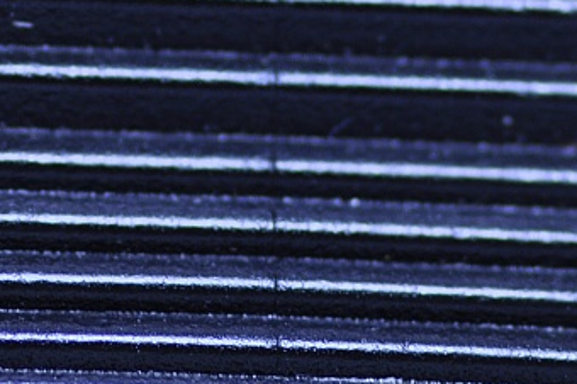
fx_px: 7598
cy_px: 167
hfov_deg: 4.3
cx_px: 244
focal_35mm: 475
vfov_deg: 2.9
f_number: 5
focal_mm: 105
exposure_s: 1/60
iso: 200
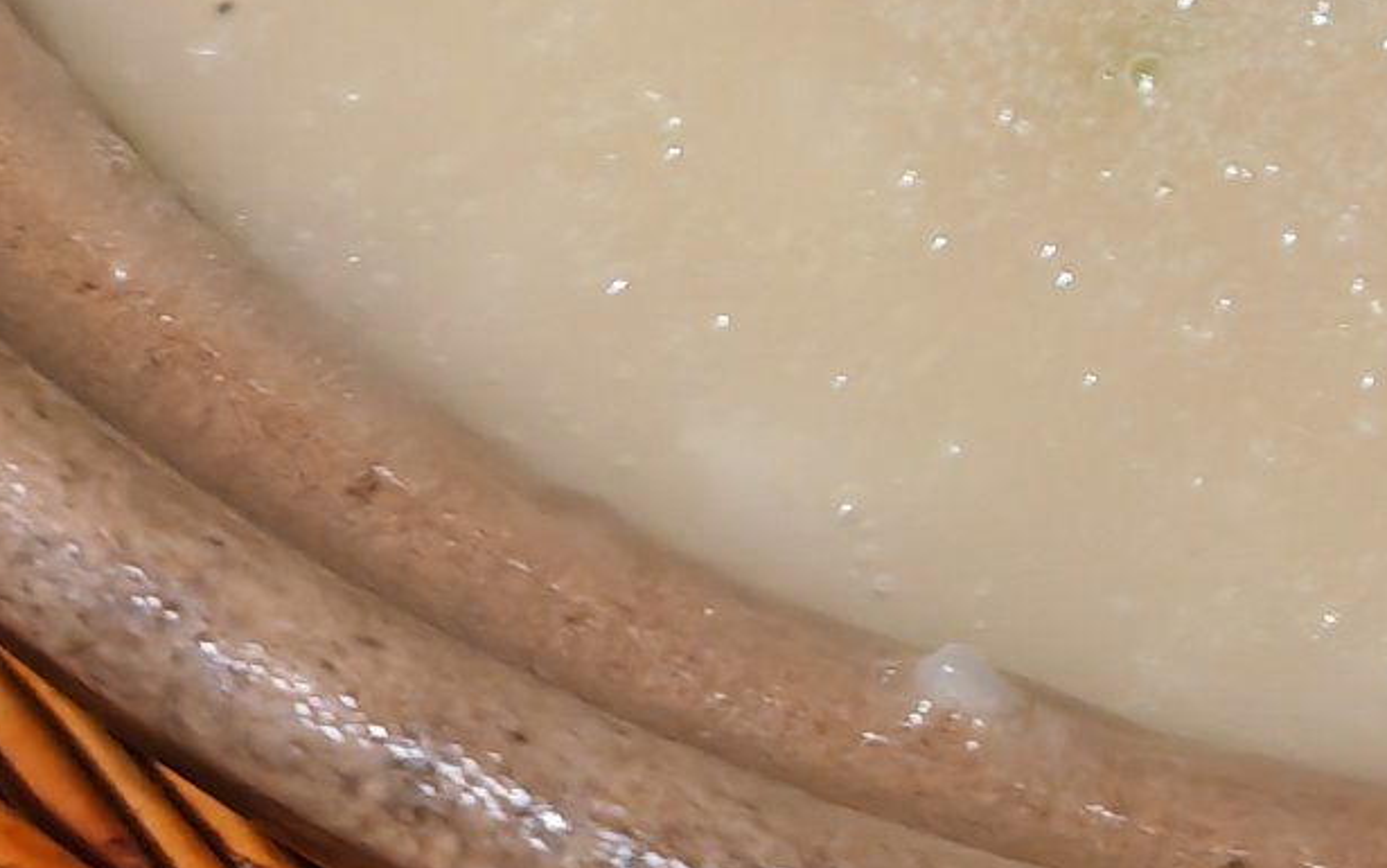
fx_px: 4803
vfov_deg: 9.6
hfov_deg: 15.6
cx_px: 1853
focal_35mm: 127
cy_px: -859
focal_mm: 5.53
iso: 441
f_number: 1.8
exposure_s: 1/100
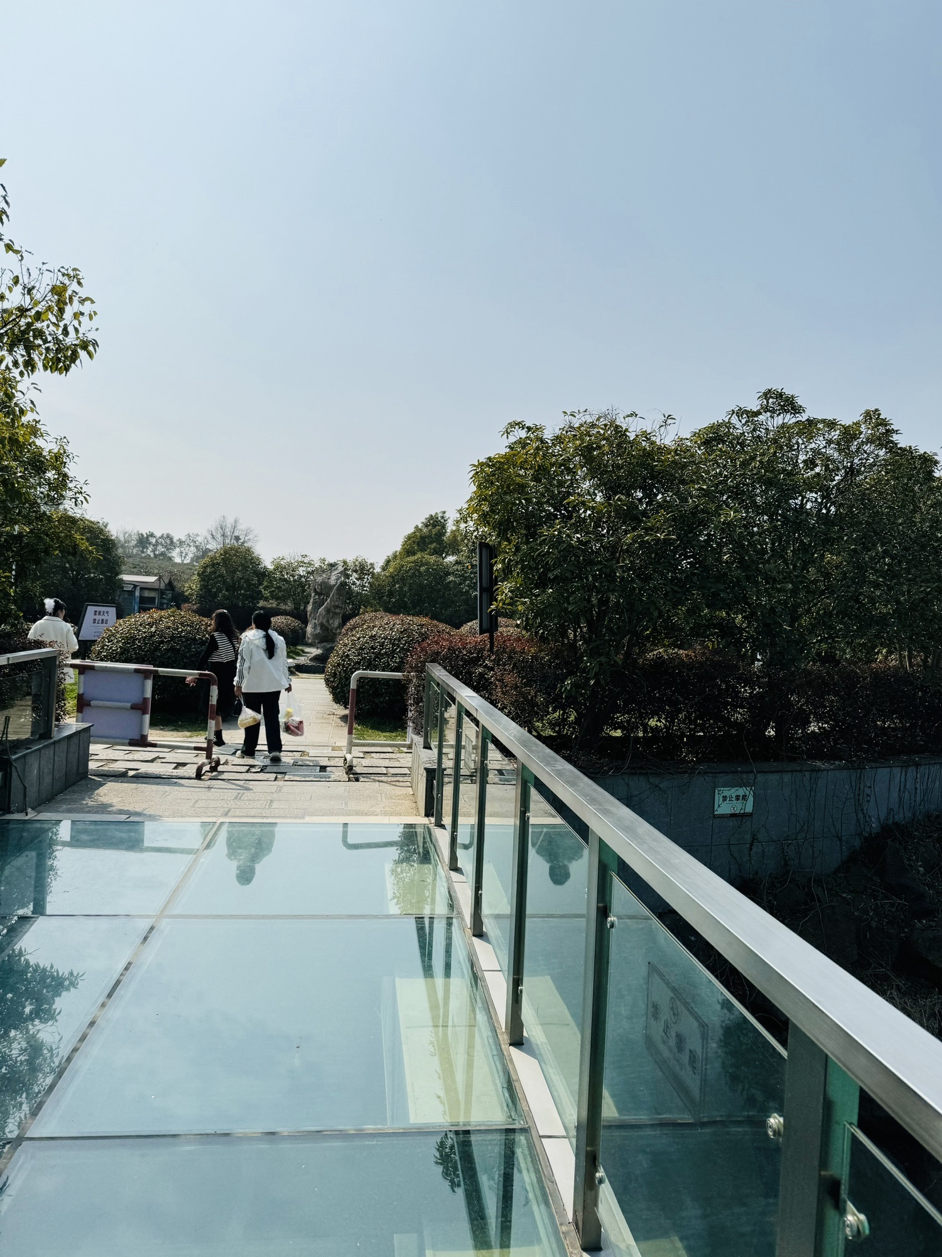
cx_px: 471
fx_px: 871
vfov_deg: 71.6
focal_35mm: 24
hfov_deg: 56.8
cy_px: 628
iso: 80
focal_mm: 6.86
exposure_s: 1/10417
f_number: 1.78
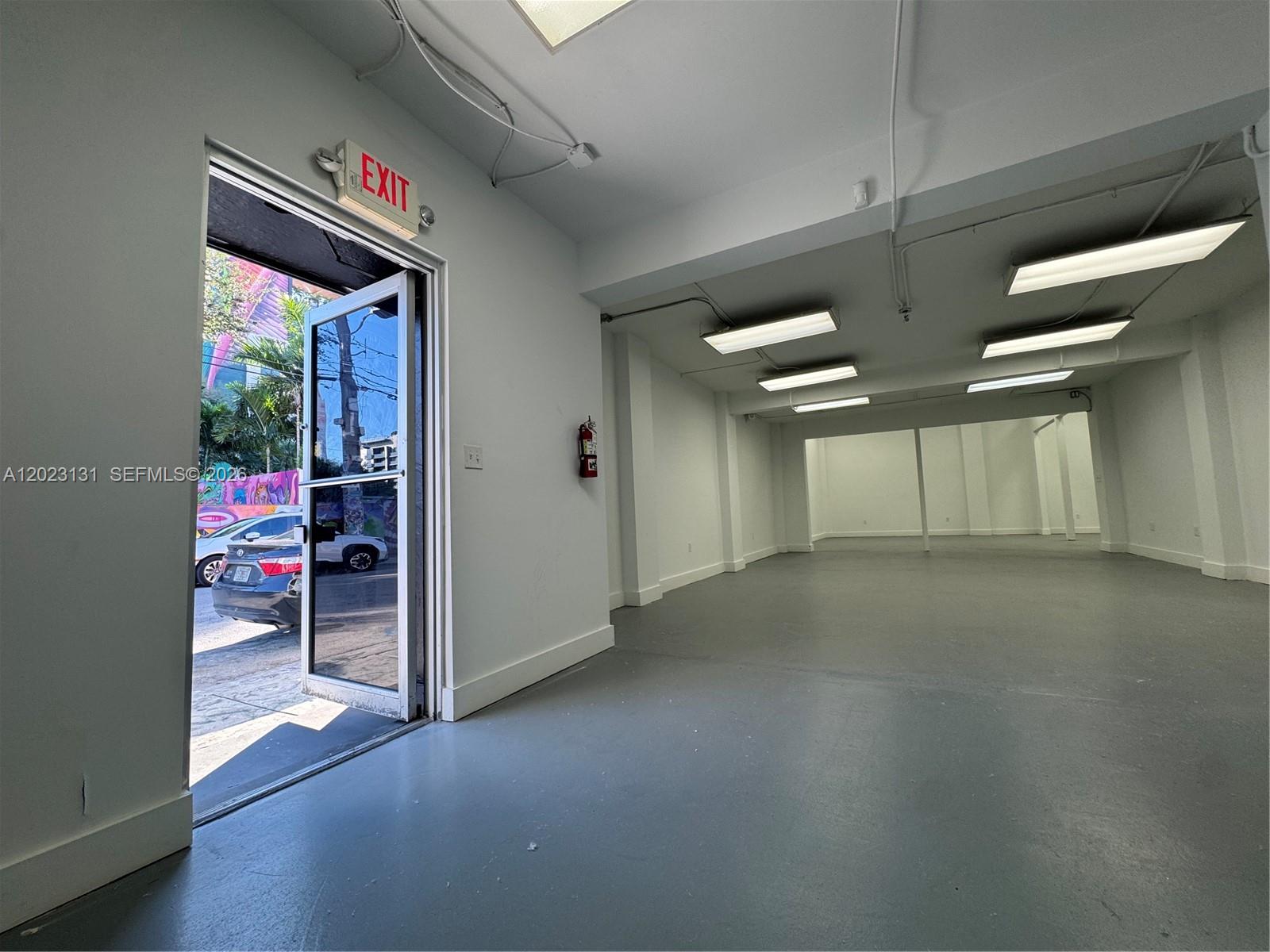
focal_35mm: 14
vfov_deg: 85.7
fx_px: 514
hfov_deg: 102.1
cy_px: 476
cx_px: 635
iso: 80
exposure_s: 1/120
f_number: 2.2
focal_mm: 2.22
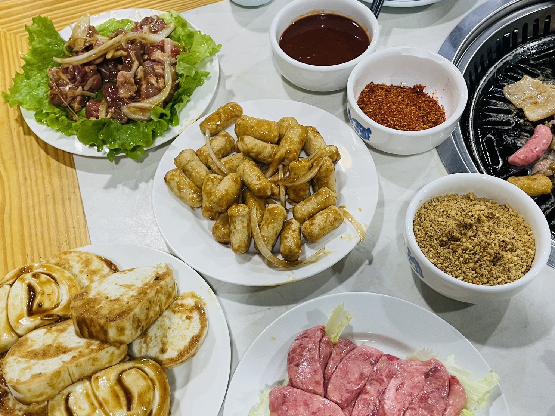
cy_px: 239
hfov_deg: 52.6
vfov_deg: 40.6
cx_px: 273
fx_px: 561
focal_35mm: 35
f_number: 1.6
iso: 125
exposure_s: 1/50
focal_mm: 4.2
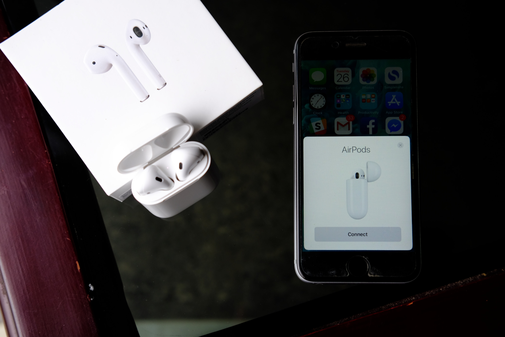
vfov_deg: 25.5
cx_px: 252
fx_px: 743
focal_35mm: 53
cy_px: 168
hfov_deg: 37.5
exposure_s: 1/40
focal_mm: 35
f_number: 4
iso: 320
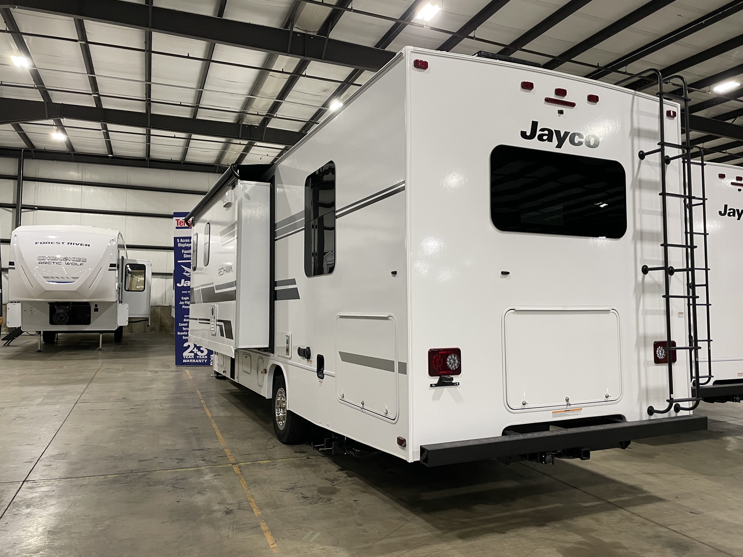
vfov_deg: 53.1
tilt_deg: +3.3
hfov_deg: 67.3
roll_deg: -0.8
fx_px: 558
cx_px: 372
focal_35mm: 26
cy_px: 278
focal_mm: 4.2
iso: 250
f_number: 1.6
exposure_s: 1/60
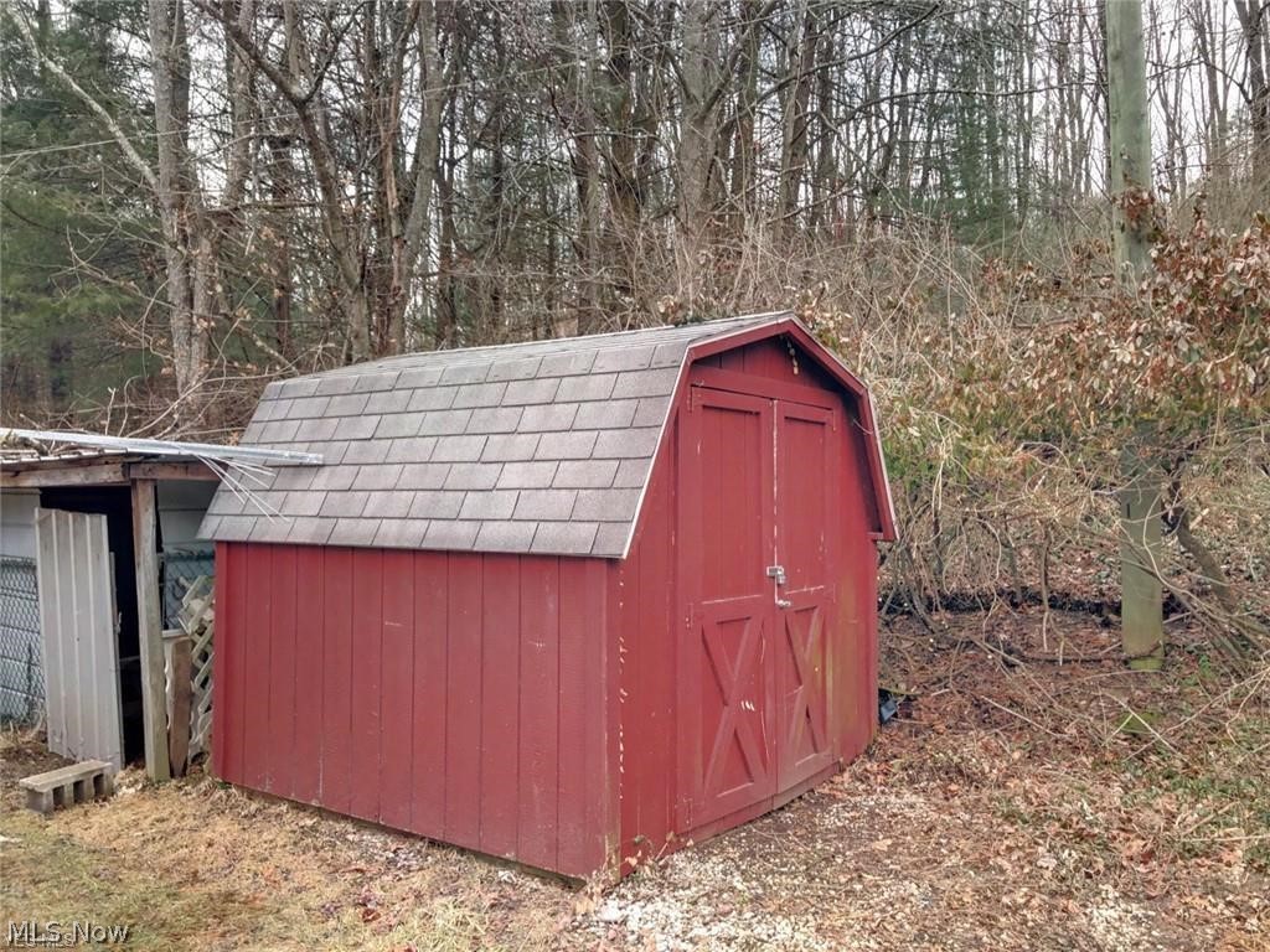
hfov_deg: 63.4
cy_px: 476
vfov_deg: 49.7
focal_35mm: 28
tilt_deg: +2.9
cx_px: 635
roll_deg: +0.4
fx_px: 1027
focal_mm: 3.99
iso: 20
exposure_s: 1/259
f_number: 1.8
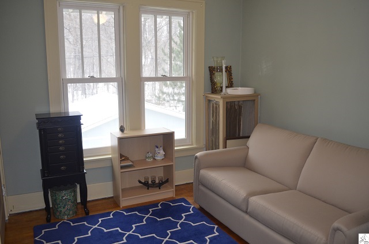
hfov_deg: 62.1
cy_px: 122
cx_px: 184
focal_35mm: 30
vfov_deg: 43.4
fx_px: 307
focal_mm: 20
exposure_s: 1/60
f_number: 3.8
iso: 800
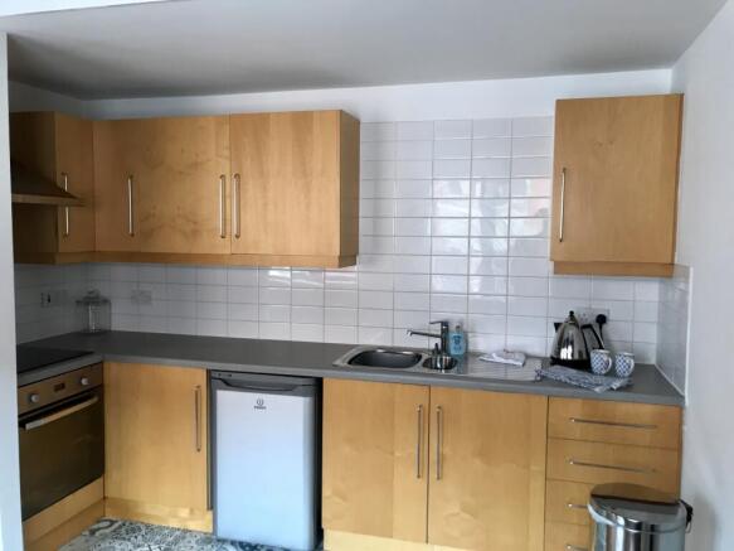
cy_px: 276
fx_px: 594
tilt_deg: -3.0
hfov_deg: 63.5
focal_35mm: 28
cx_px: 367
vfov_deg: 49.7
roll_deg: -1.5
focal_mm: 3.99
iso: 50
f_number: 1.8
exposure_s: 1/17
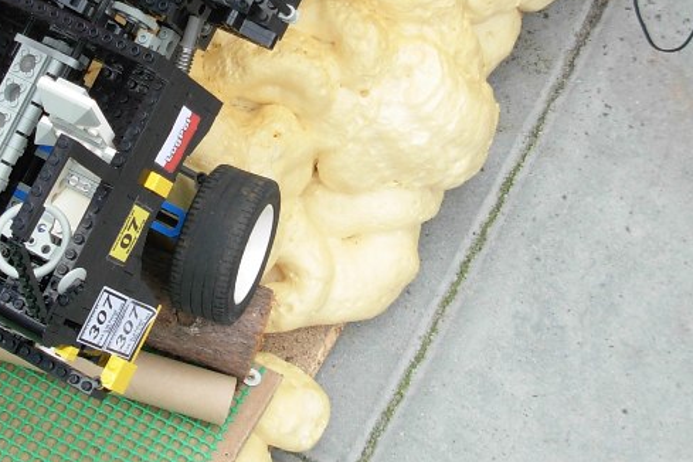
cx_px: 205
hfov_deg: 20.7
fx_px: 1886
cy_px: -13
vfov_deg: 13.7
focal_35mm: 98
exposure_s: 1/148
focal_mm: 7.5
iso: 79
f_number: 3.1
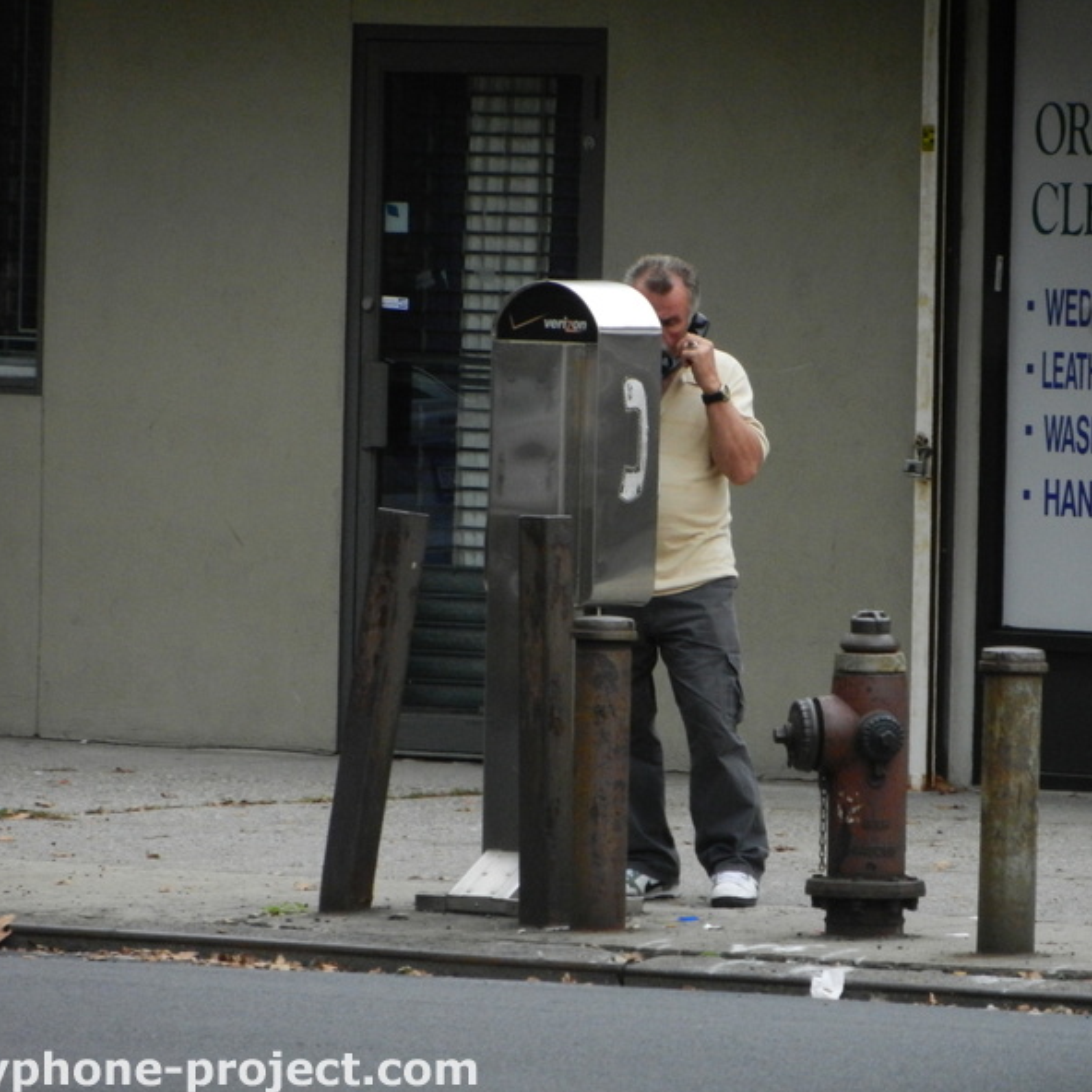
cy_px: 546
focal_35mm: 459
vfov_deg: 3.8
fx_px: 16382
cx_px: 655
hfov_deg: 3.8
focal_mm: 69.8
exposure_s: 1/125
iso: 640
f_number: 5.5
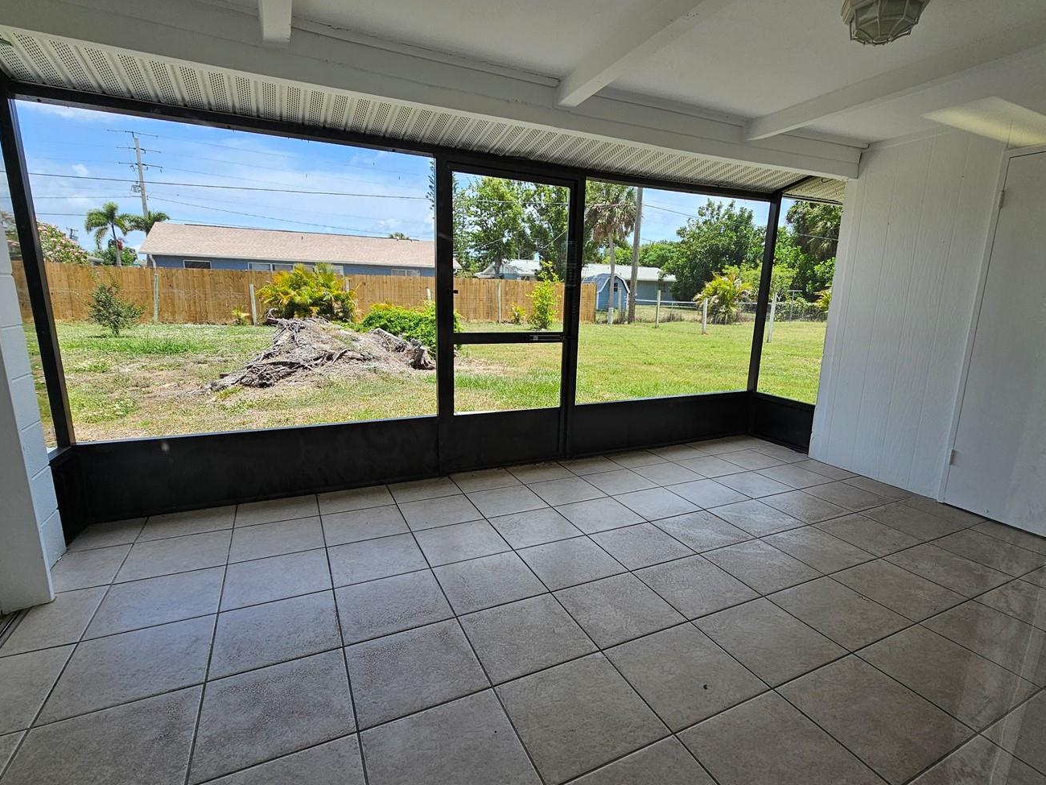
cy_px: 399
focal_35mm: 16
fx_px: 483
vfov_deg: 78.1
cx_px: 578
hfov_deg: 94.2
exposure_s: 1/497
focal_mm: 2.2
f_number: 2.2
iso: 50
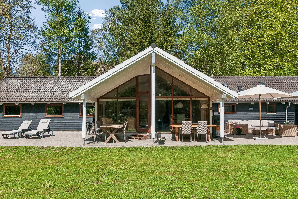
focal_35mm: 30
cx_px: 149
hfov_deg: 61.9
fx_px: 248
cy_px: 100
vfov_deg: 43.6
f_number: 10
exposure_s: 1/400
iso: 200
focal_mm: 20
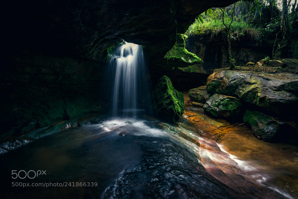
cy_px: 100
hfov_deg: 100.4
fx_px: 124
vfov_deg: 77.3
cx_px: 149
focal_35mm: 15
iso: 31
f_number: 22
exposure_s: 1.3
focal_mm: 15
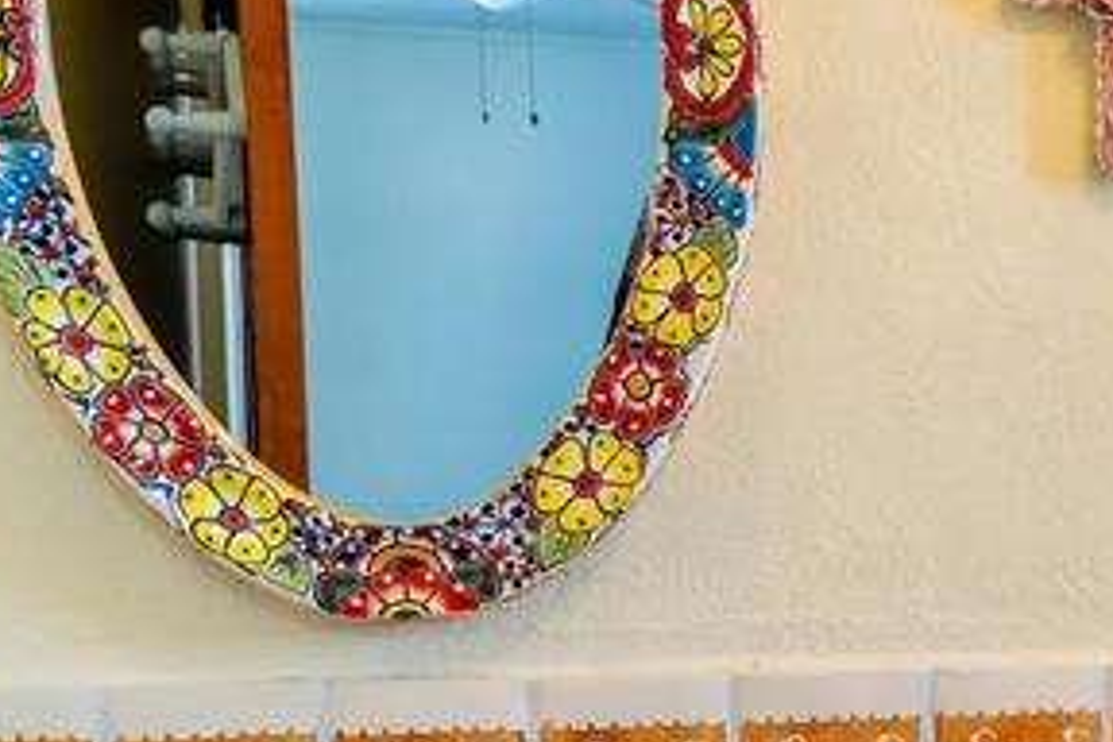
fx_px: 2195
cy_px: 669
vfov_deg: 18.9
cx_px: 1557
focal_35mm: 71
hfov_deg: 23.9
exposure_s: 1/30
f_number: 5.6
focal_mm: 20
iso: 500
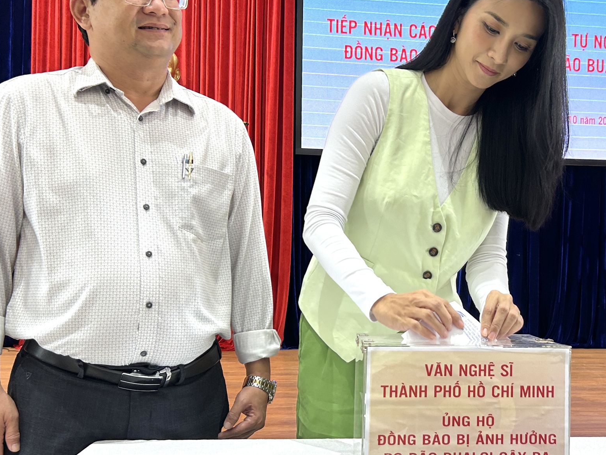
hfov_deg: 42.8
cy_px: 210
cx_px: 435
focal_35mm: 43
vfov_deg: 33.6
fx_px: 753
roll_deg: -0.8
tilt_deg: +0.7
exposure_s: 1/100
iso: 80
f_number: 1.5
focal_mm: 5.7
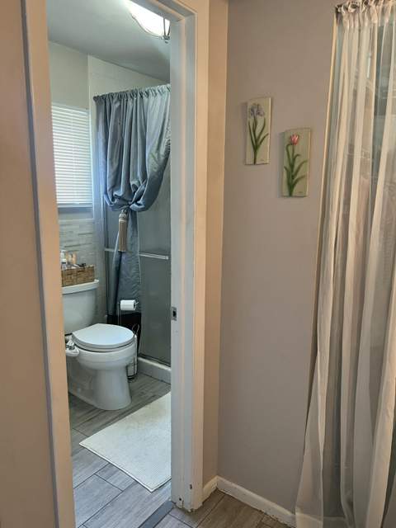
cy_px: 264
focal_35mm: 26
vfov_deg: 67.3
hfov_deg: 53.1
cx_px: 198
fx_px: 397
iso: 160
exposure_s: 1/60
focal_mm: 5.7
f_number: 1.5
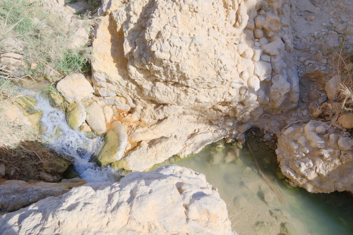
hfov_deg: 69.4
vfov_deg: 49.6
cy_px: 118
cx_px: 176
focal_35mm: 26
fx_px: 255
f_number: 7.1
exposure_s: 1/450
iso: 640
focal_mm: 17.4
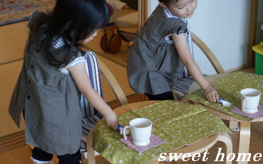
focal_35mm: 77
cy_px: 79
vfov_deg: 16.9
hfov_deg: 26.8
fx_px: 552
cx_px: 132
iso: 200
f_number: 2
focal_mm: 50
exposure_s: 1/80
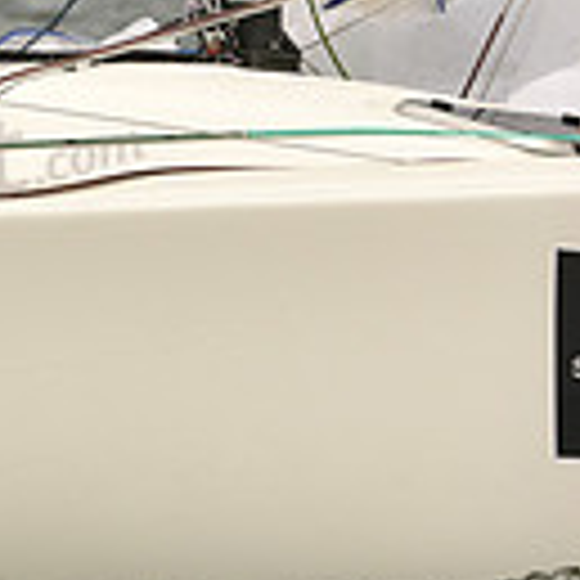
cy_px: 38
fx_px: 15904
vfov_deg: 2.1
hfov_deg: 2.1
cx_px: -719
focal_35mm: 839
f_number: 8
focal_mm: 220
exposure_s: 1/1250
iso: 320
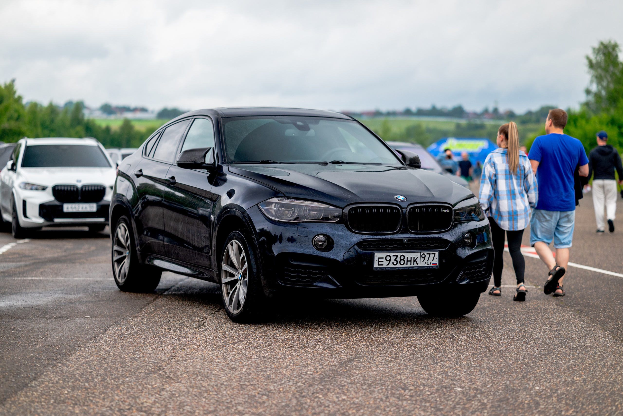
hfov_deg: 23.6
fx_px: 1490
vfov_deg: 15.9
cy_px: 206
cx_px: 315
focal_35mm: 86
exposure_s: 1/400
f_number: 2
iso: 400
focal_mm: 85
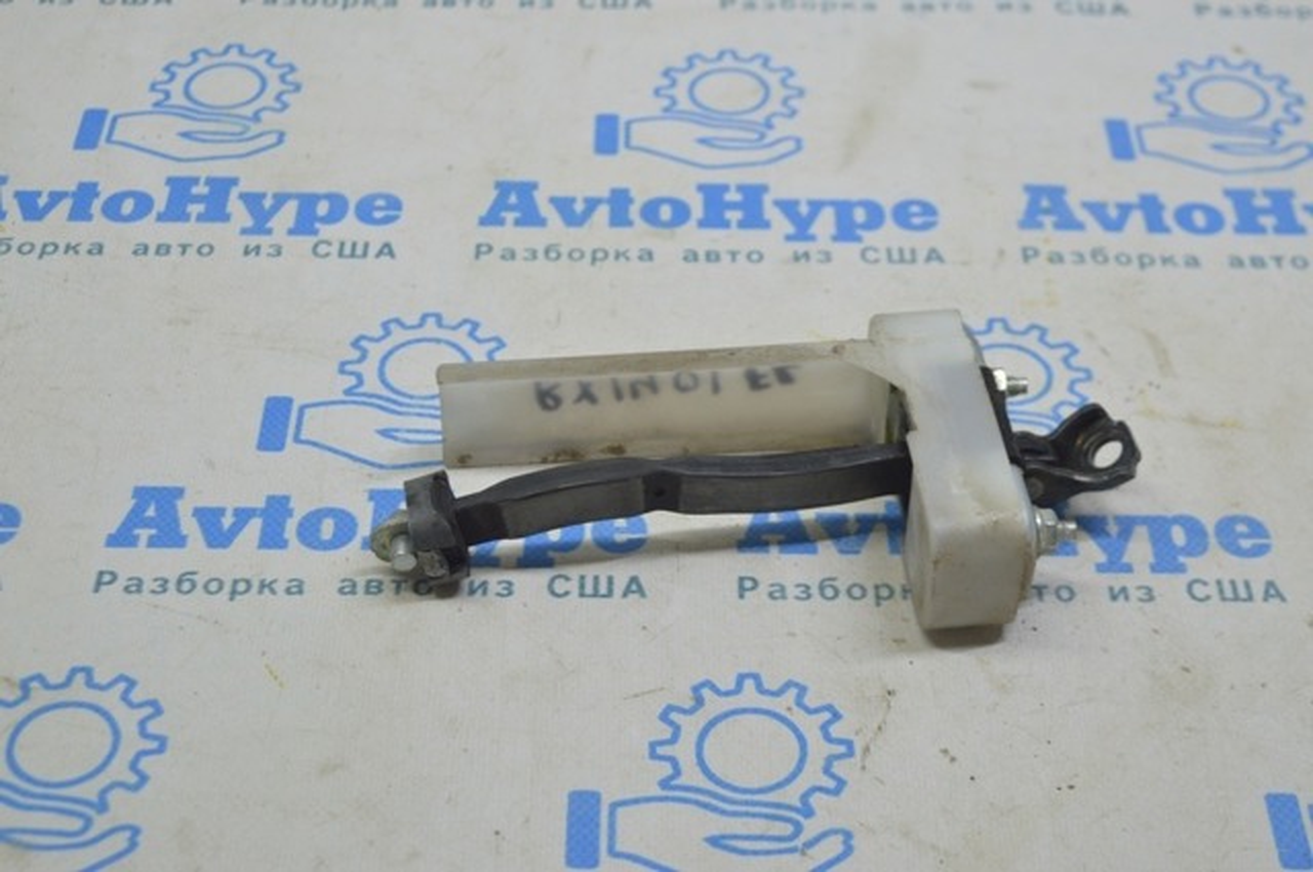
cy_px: 436
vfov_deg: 22.6
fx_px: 2186
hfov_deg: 33.4
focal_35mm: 60
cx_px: 656
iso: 400
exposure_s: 1/40
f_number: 5.6
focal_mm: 40
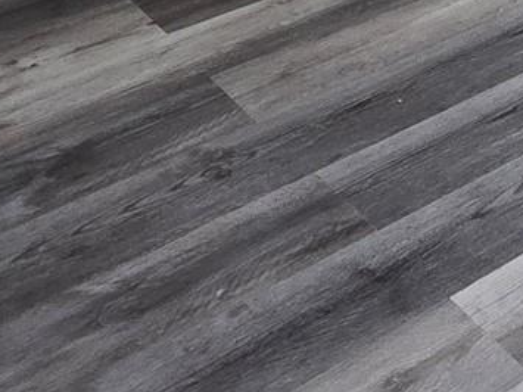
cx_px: 966
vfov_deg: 14.9
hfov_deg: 19.1
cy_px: -454
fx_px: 1133
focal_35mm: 75
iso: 125
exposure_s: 1/60
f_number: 2.2
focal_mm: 2.2
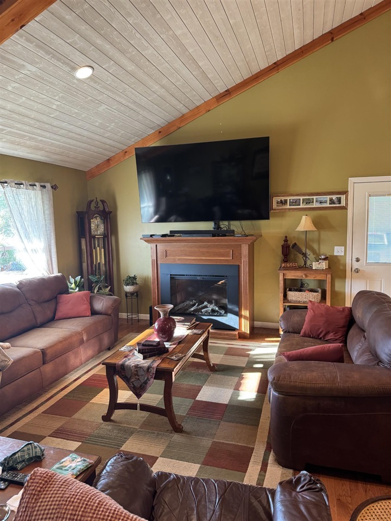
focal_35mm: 24
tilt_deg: -5.9
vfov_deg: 71.6
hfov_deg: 56.8
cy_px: 260
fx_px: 361
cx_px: 196
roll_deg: +2.5
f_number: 1.78
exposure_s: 1/60
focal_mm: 6.76
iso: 320
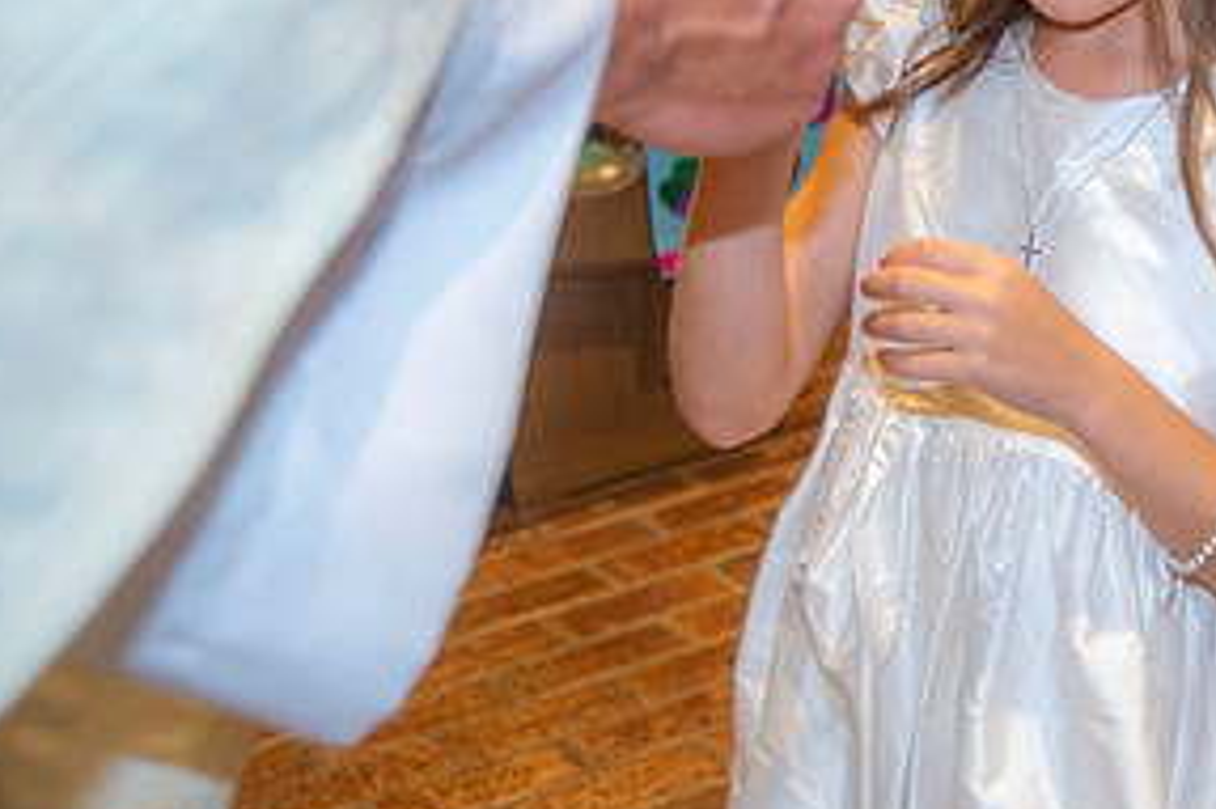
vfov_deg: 16.0
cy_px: 229
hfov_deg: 23.0
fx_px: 2869
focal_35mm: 85
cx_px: 1199
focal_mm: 42
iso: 1600
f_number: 4.5
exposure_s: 1/125
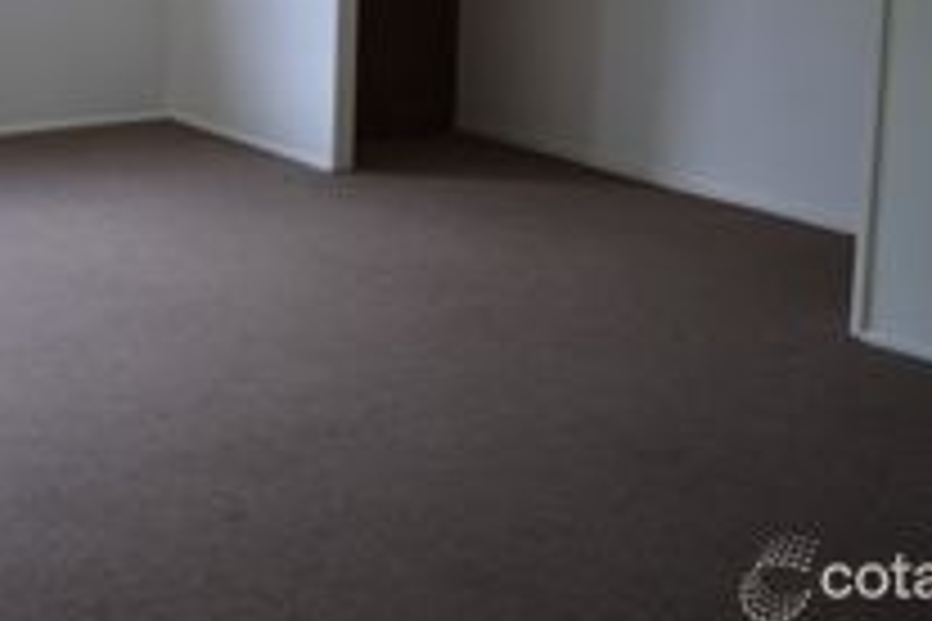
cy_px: -34
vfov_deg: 19.3
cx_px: 45
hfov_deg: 28.2
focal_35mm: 68
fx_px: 1760
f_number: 4
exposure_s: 1/60
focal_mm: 20
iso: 400
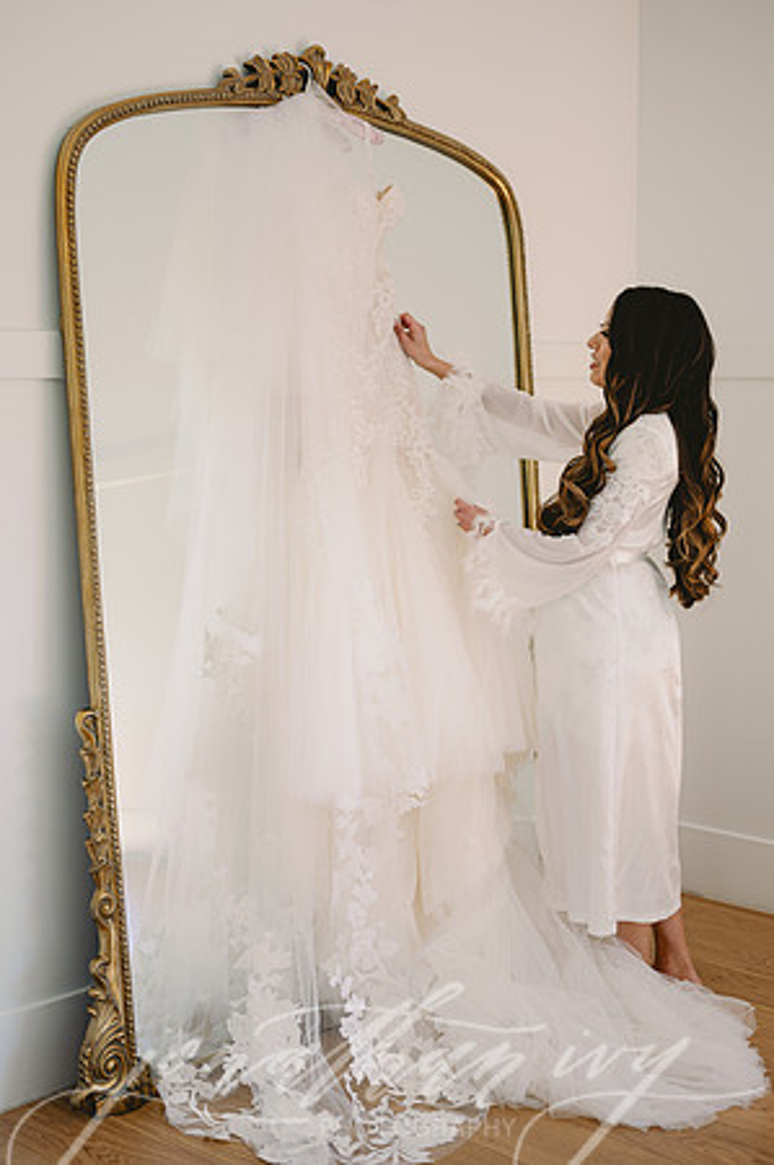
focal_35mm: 50
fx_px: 1616
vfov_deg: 39.6
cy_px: 582
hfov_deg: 26.9
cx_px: 387
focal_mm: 50
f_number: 1.8
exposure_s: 1/160
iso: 125
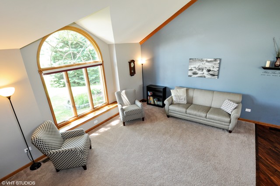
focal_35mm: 18
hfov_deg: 90.1
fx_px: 140
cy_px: 93
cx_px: 140
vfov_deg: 67.2
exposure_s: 1/10
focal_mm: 12
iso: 320
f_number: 8
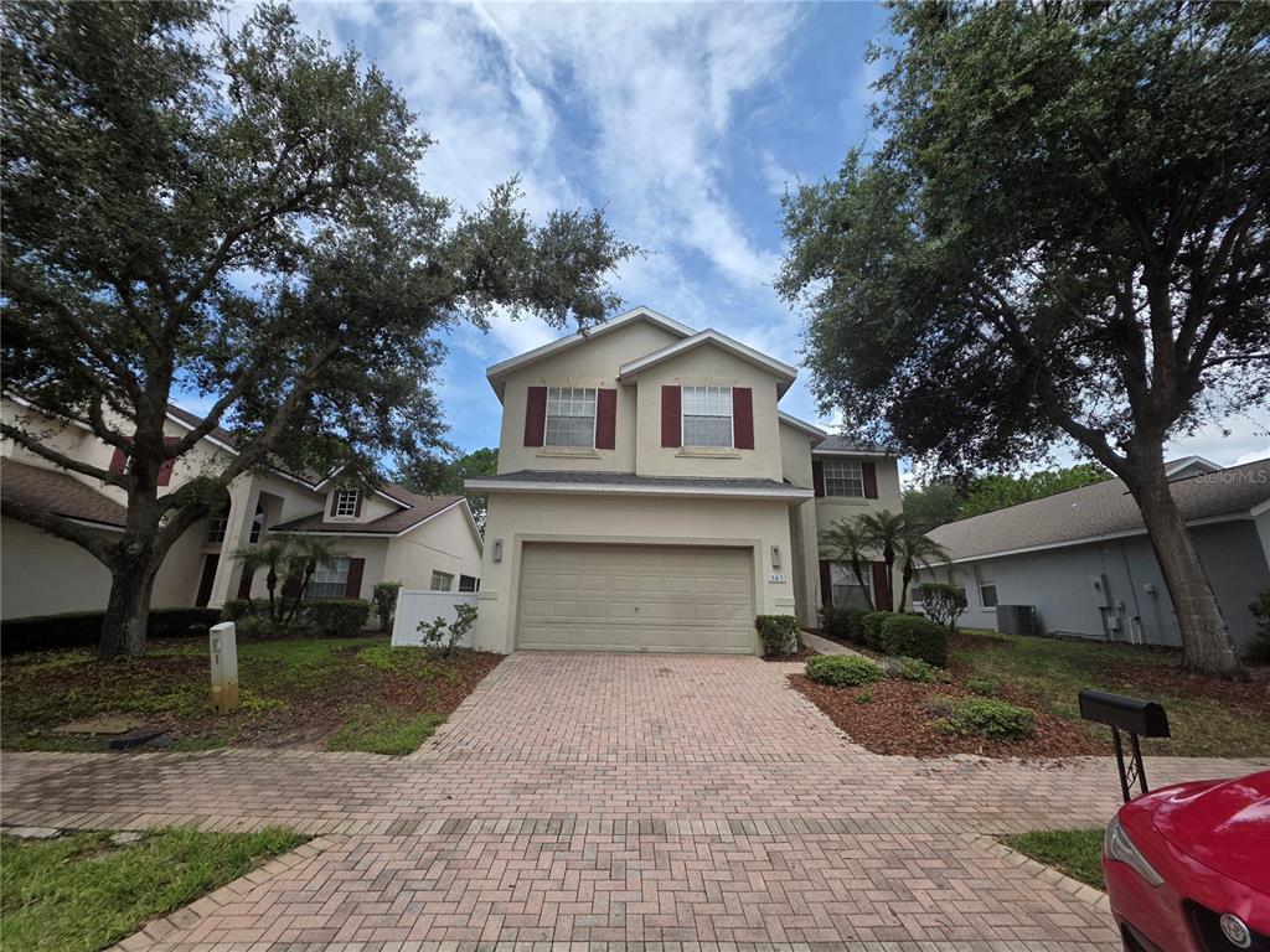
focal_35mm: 13
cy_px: 476
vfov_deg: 89.9
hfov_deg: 106.2
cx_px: 635
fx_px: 477
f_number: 1.9
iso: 40
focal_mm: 2.2
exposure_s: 1/2038
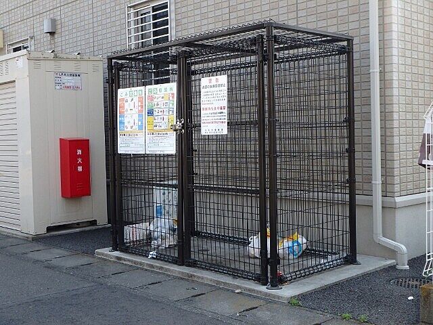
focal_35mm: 42
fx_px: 525
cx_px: 216
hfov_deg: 44.8
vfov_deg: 34.3
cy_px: 162
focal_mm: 7.5
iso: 125
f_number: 5.2
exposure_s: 1/100
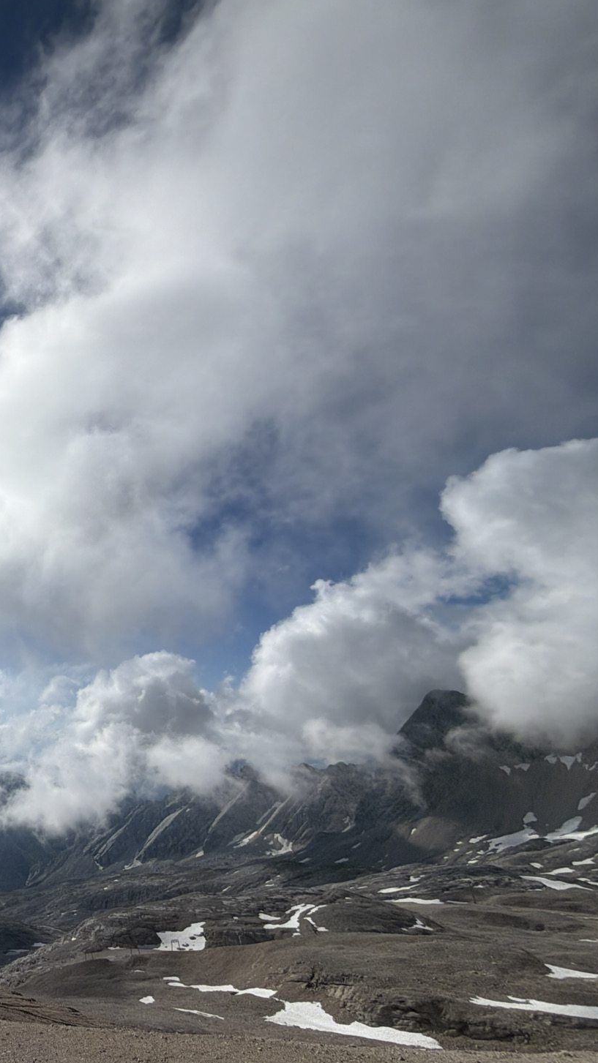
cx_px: -90
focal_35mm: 21
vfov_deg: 83.8
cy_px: 544
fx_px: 592
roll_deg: +1.5
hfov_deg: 40.6
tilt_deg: +18.4
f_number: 2.2
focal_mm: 2.22
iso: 20
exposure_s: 1/4149
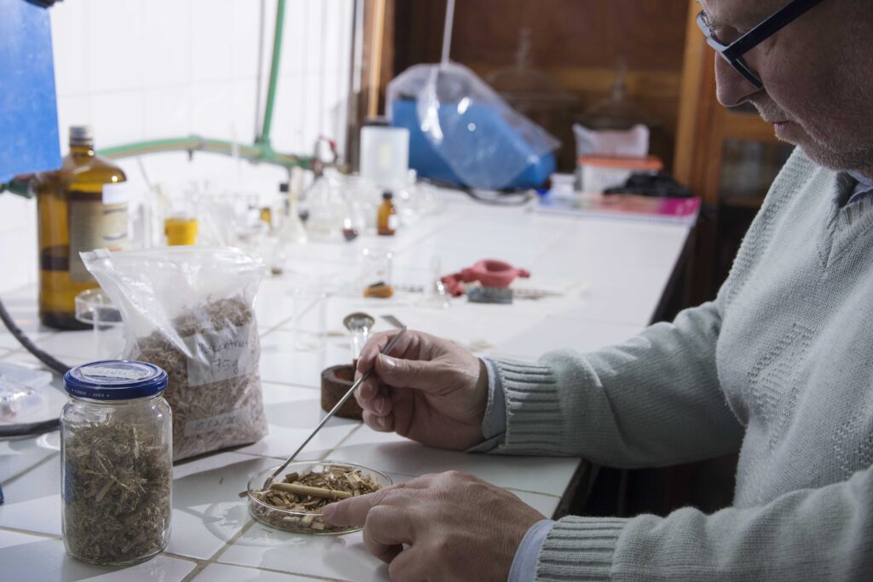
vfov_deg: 25.1
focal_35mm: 54
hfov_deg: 36.9
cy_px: 291
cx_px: 436
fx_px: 1310
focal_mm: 36
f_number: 4.5
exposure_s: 1/160
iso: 640
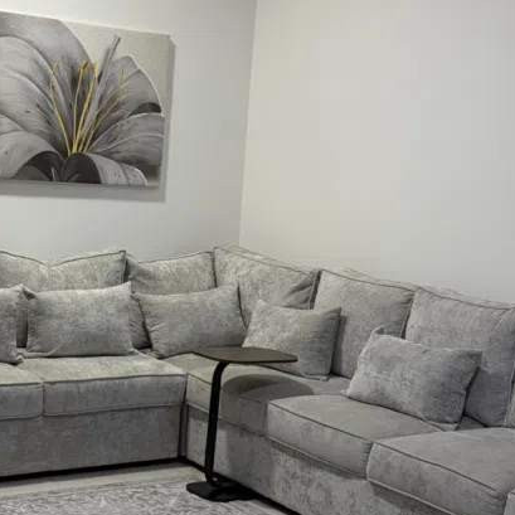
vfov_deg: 46.0
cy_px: 261
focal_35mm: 36
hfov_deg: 44.7
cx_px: 139
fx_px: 606
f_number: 1.6
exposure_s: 1/50
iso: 125
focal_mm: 5.96
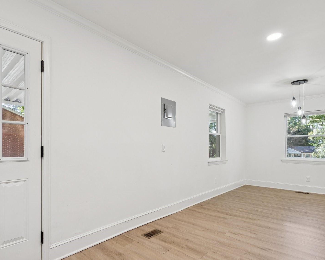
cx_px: 137
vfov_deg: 70.5
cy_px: 148
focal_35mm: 19
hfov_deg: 82.7
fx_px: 183
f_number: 7.1
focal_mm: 14
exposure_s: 1/20
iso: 160
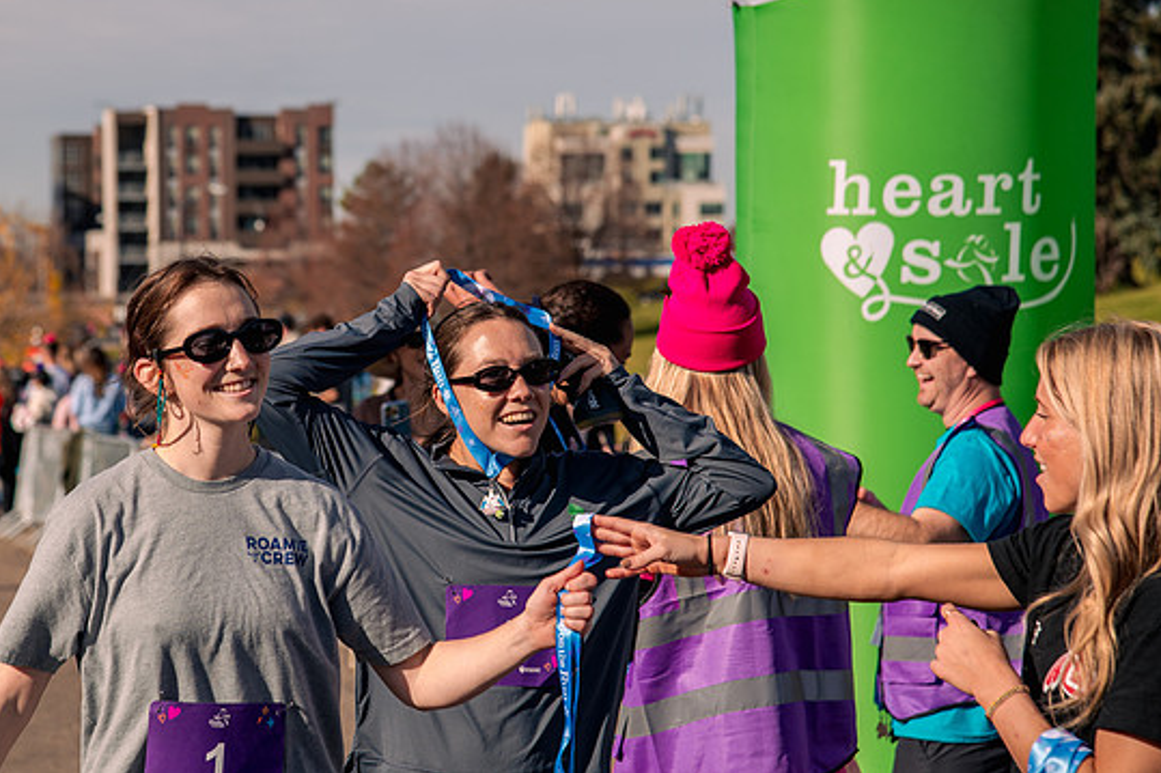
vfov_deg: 11.0
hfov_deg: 16.5
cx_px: 433
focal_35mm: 124
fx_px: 3998
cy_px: 284
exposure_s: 1/1250
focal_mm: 95
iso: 200
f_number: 5.6
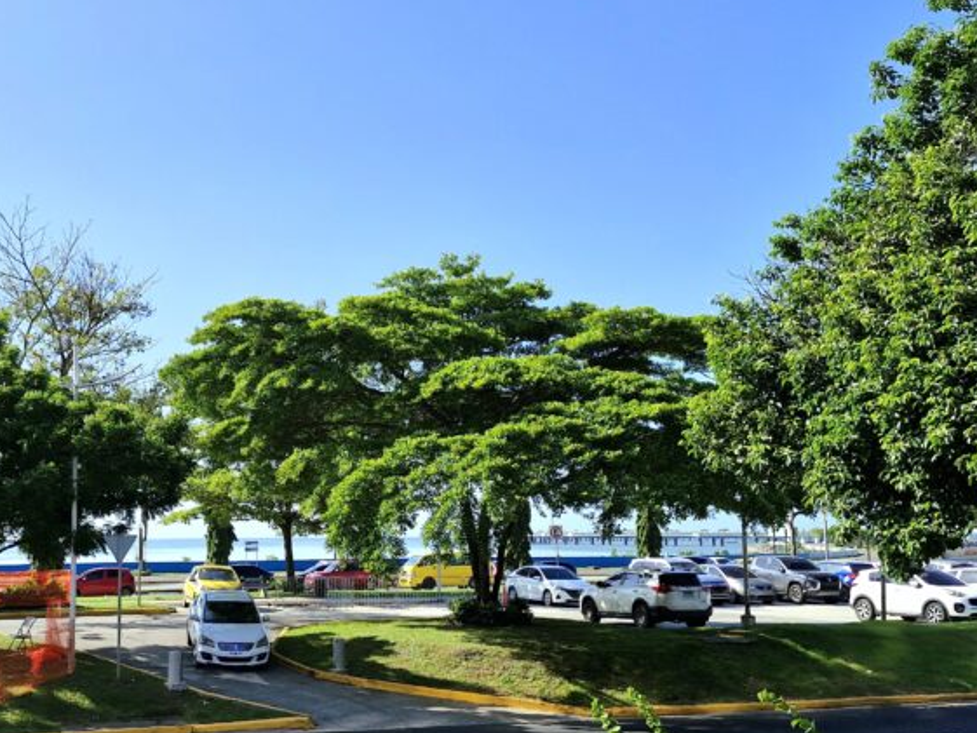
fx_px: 1186
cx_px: 354
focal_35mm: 42
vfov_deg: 34.4
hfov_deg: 44.3
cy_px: 390
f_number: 1.8
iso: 50
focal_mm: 5.54
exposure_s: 1/2000
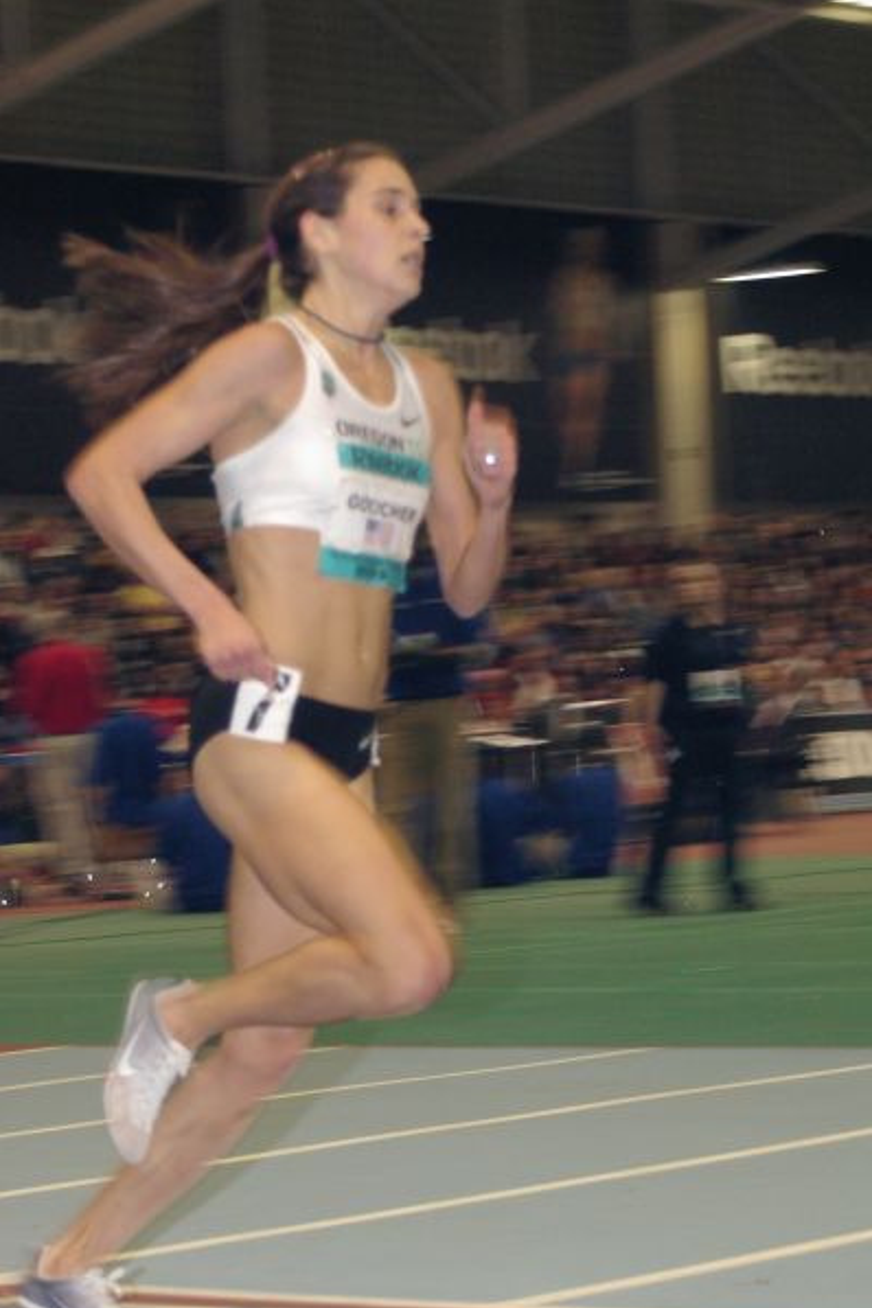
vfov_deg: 15.7
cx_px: 443
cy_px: 734
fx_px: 4747
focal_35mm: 131
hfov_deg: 10.5
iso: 800
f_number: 5.6
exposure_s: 1/100
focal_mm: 65
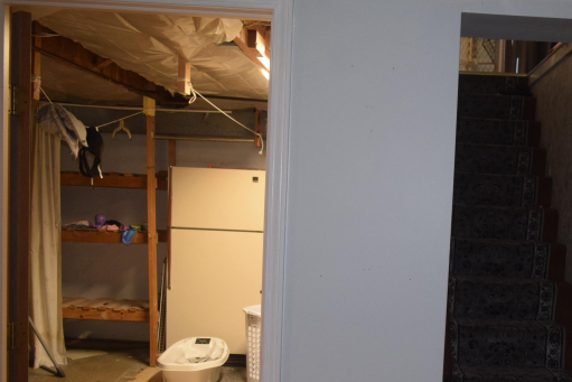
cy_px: 262
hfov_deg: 43.3
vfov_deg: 30.3
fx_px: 699
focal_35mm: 44
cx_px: 419
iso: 1400
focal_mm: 20
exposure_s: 1/60
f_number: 3.5
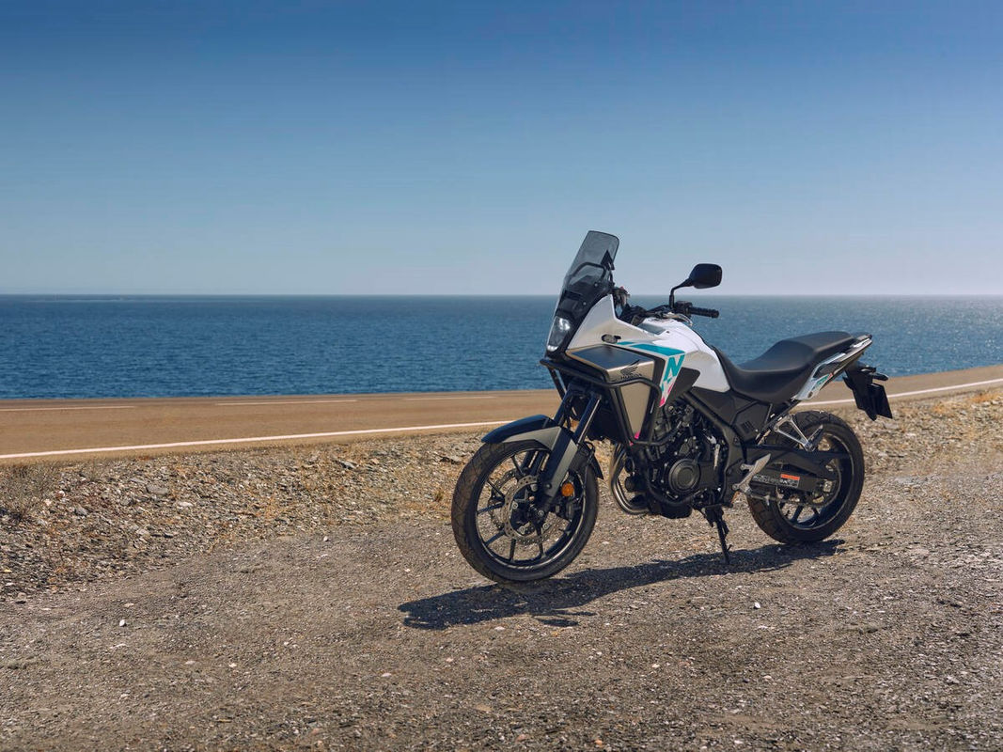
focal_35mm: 50
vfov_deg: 29.1
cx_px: 502
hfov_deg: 38.2
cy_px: 376
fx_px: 1449
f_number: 7.1
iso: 250
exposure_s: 1/200
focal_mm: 63
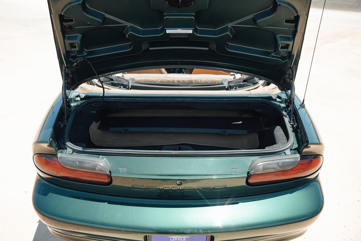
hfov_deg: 59.8
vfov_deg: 42.0
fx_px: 314
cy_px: 120
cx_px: 180
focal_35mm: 31
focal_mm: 31.3
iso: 100
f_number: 4.5
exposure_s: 1/350
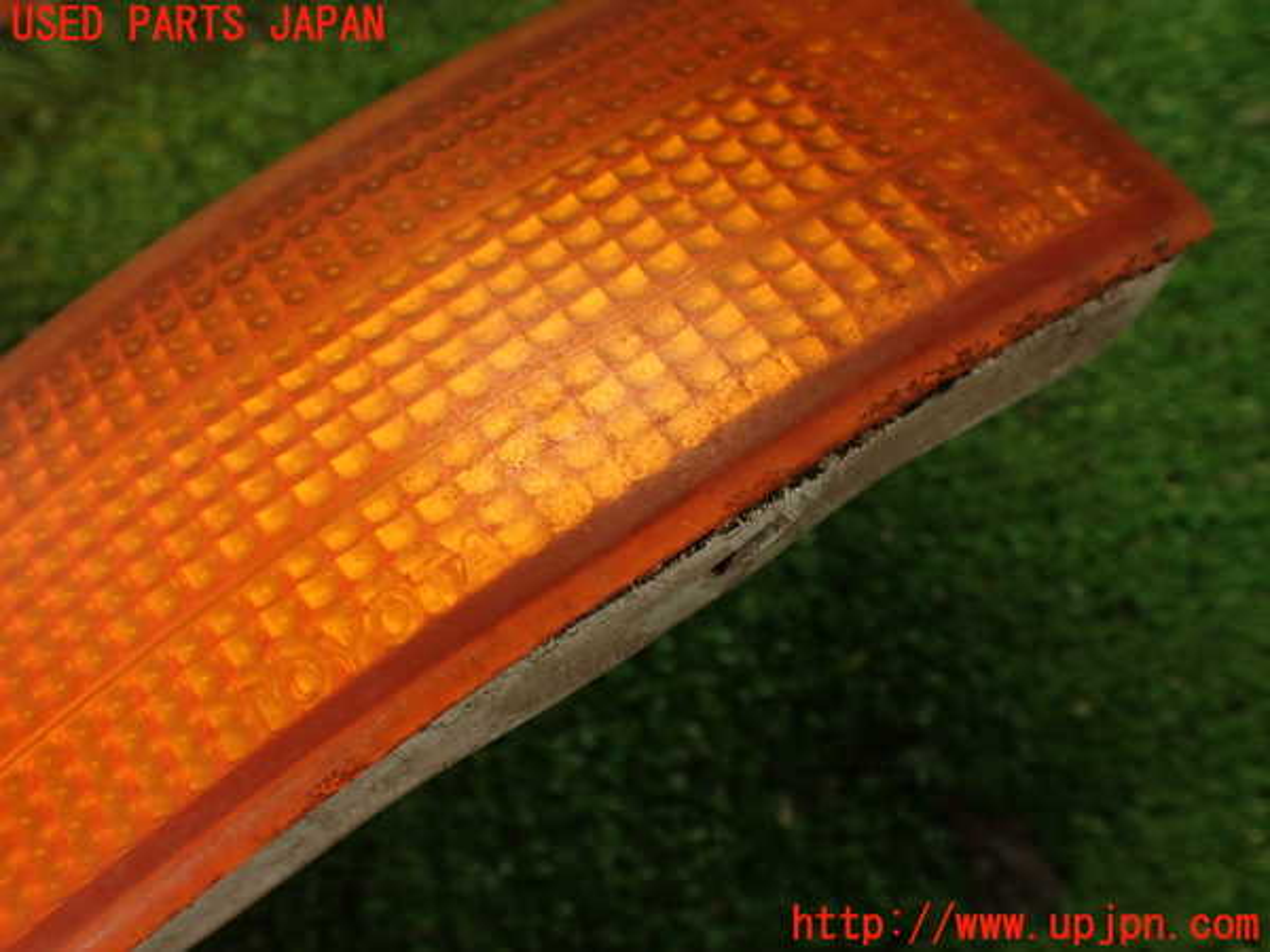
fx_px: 1174
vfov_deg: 44.2
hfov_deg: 56.8
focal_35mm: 32
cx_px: 635
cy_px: 476
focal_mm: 5.79
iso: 200
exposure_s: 1/60
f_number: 2.4
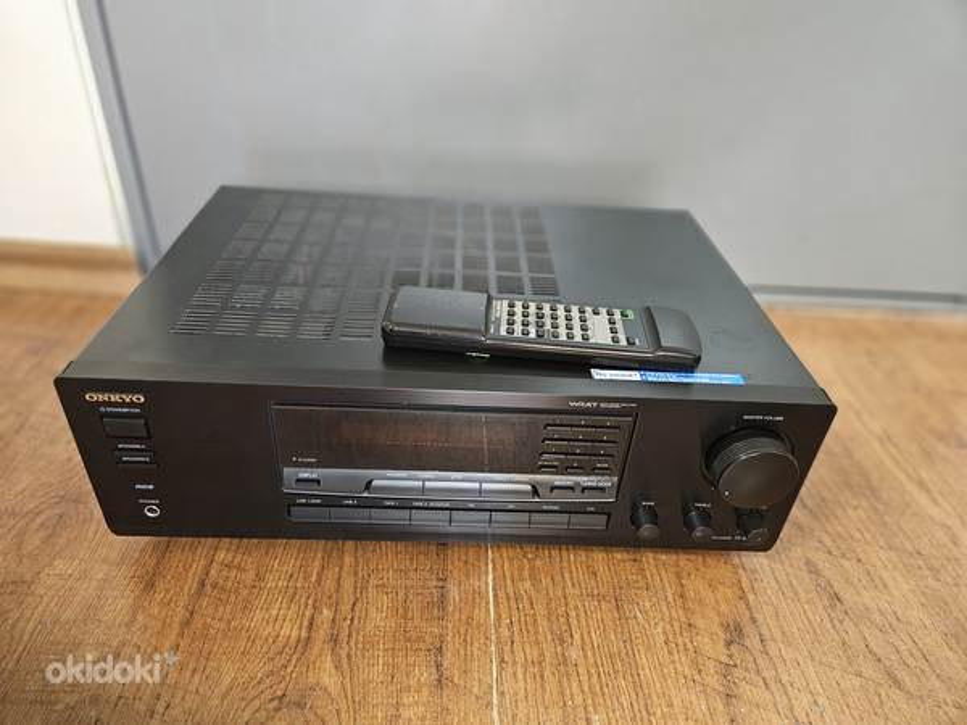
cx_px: 484
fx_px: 643
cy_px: 362
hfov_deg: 73.9
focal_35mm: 23
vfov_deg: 58.9
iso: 640
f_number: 1.8
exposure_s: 1/33.3
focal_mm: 5.4
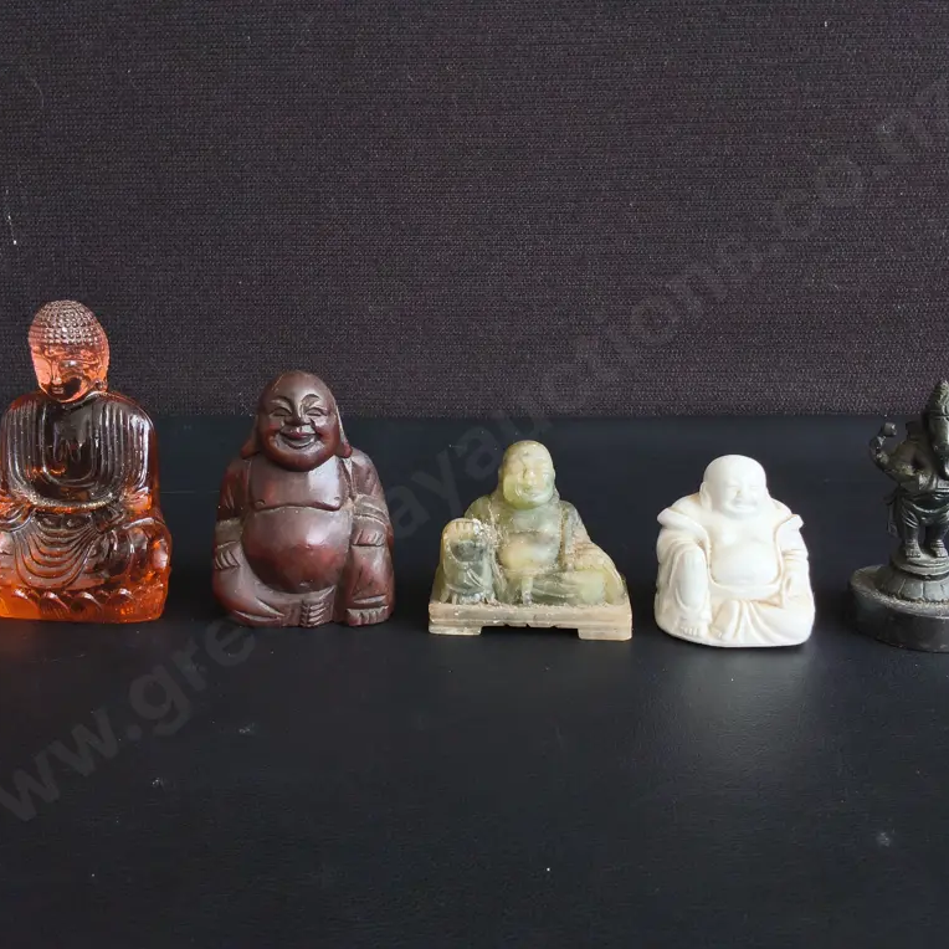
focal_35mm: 32
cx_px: 448
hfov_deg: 51.1
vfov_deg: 51.1
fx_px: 993
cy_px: 474
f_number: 2
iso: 80
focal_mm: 2.87
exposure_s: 1/100
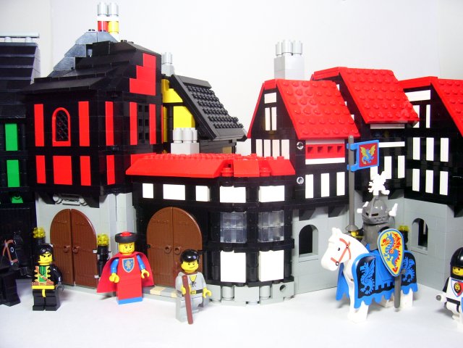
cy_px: 174
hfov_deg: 54.0
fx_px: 455
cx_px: 232
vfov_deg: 41.8
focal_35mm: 34
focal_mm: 5.6
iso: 160
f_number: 2.7
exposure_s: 1/15
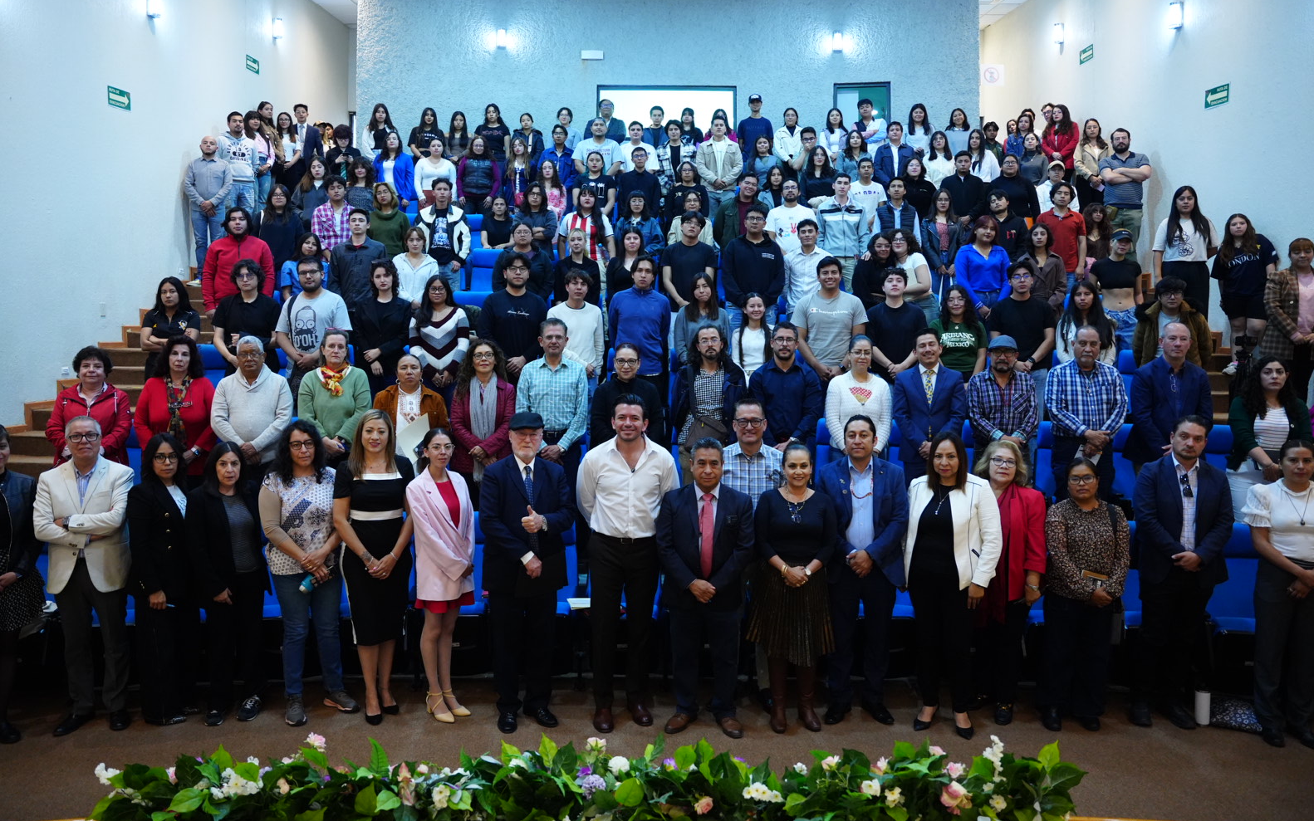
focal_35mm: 25
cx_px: 644
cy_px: 384
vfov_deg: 49.3
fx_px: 895
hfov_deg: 72.5
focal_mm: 24
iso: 4000
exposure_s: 1/125
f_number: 2.8
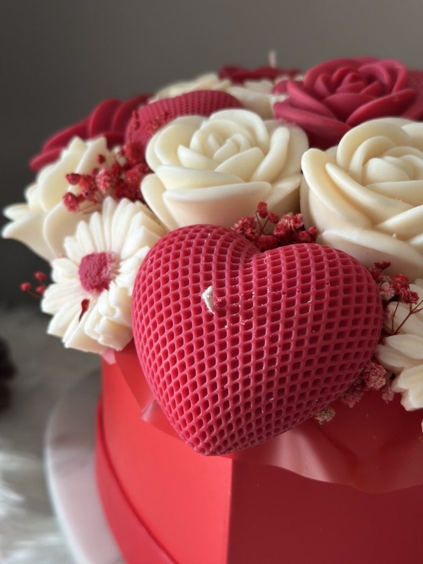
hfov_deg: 30.3
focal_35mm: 48
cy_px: 282
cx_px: 212
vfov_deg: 39.7
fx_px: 782
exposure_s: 1/60
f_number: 1.78
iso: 200
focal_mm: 6.86
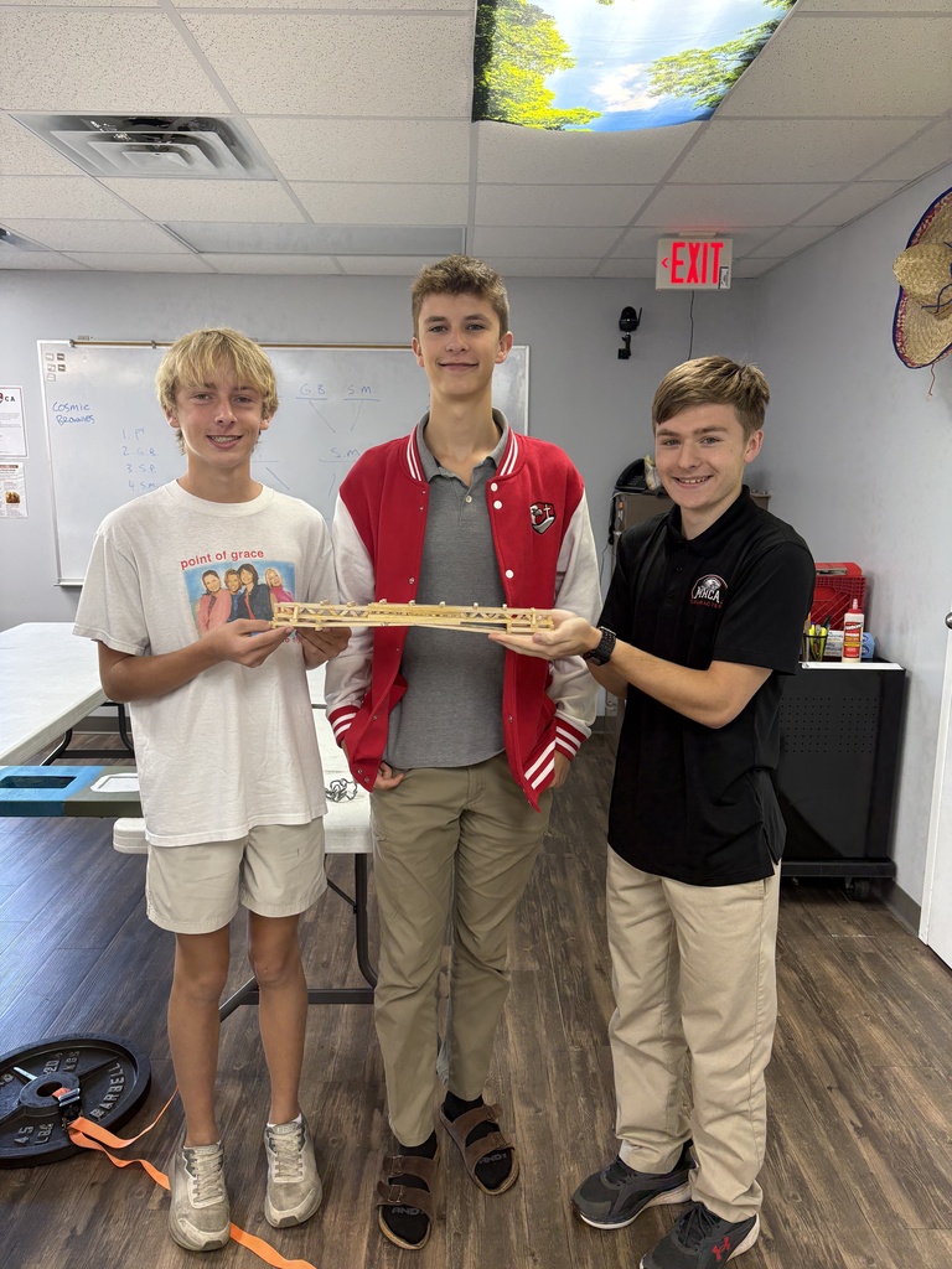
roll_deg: -0.3
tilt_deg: -11.1
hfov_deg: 53.1
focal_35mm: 26
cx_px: 476
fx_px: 953
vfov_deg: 67.3
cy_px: 634
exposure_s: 1/60
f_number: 1.6
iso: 125
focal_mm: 5.96
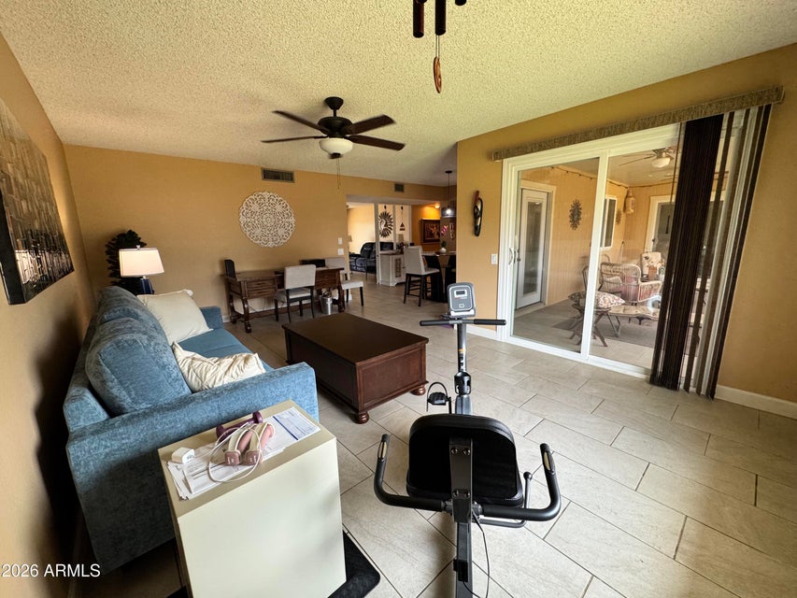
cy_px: 299
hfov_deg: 102.1
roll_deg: +1.5
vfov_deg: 85.7
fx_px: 322
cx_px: 398
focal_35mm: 14
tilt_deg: -11.8
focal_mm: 2.22
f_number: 2.2
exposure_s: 1/120
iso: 250
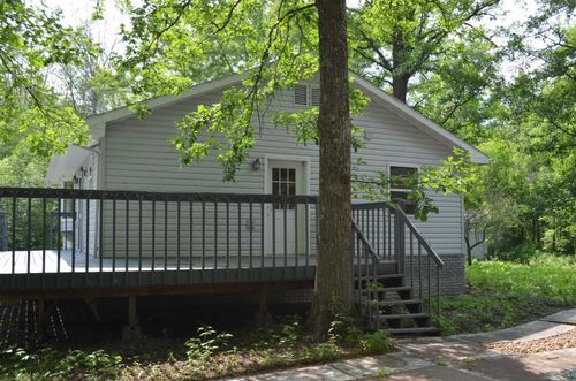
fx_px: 575
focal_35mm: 36
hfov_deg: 53.2
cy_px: 190
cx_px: 288
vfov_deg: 36.7
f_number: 7.1
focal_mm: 24
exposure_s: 1/200
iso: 200
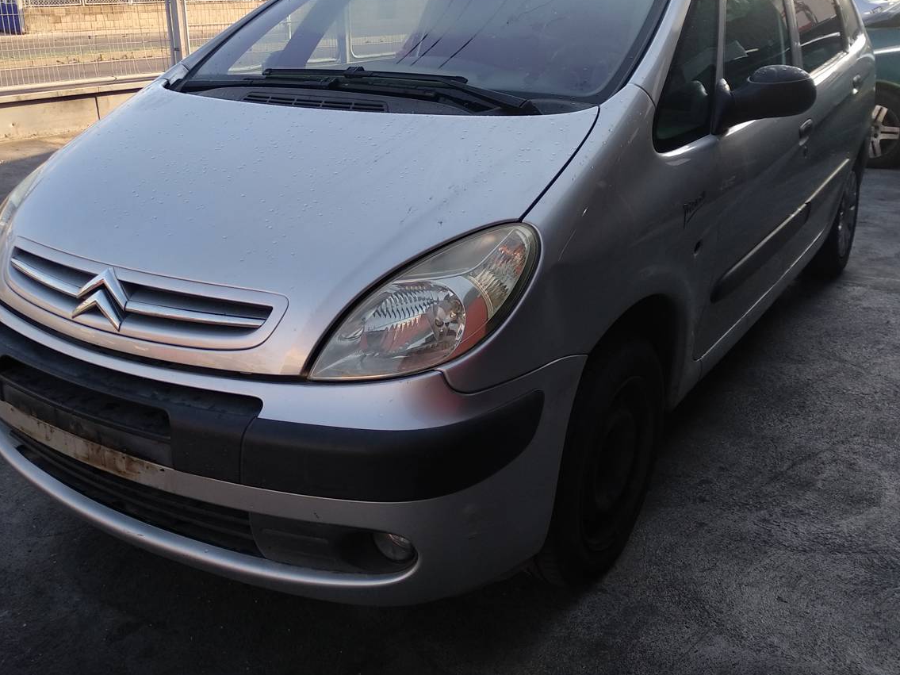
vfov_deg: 42.8
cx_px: 443
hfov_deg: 55.4
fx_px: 858
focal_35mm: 33
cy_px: 277
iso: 125
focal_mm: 3.83
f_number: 2.2
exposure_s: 1/202
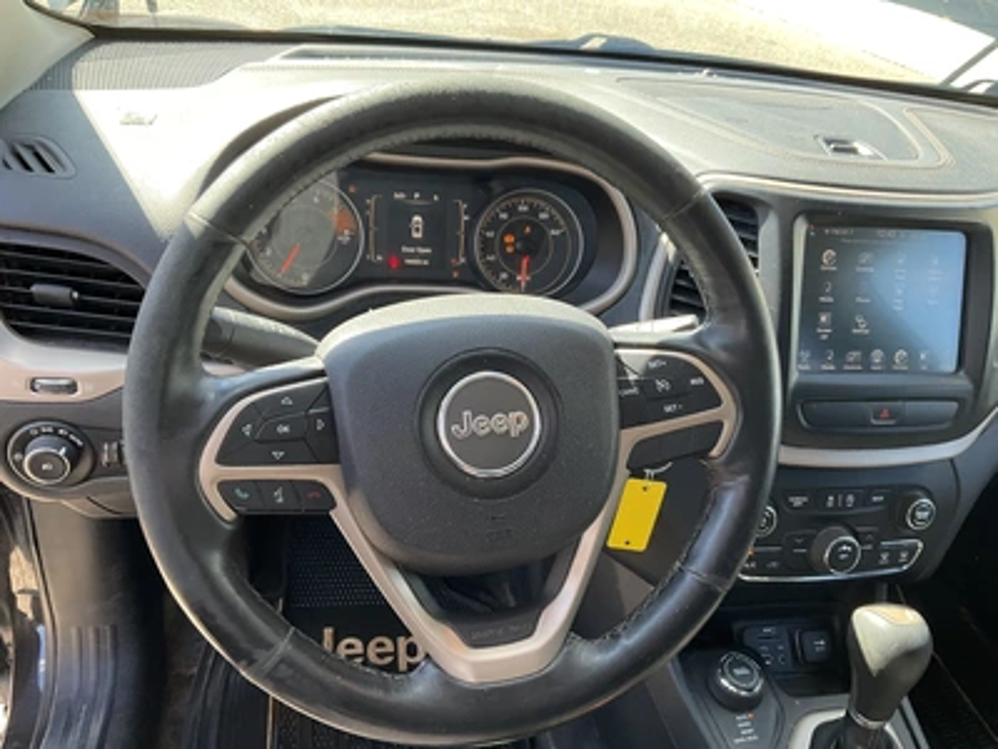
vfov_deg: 48.2
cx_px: 499
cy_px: 374
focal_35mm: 29
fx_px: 836
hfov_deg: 61.7
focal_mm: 3
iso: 50
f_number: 1.8
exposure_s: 1/122
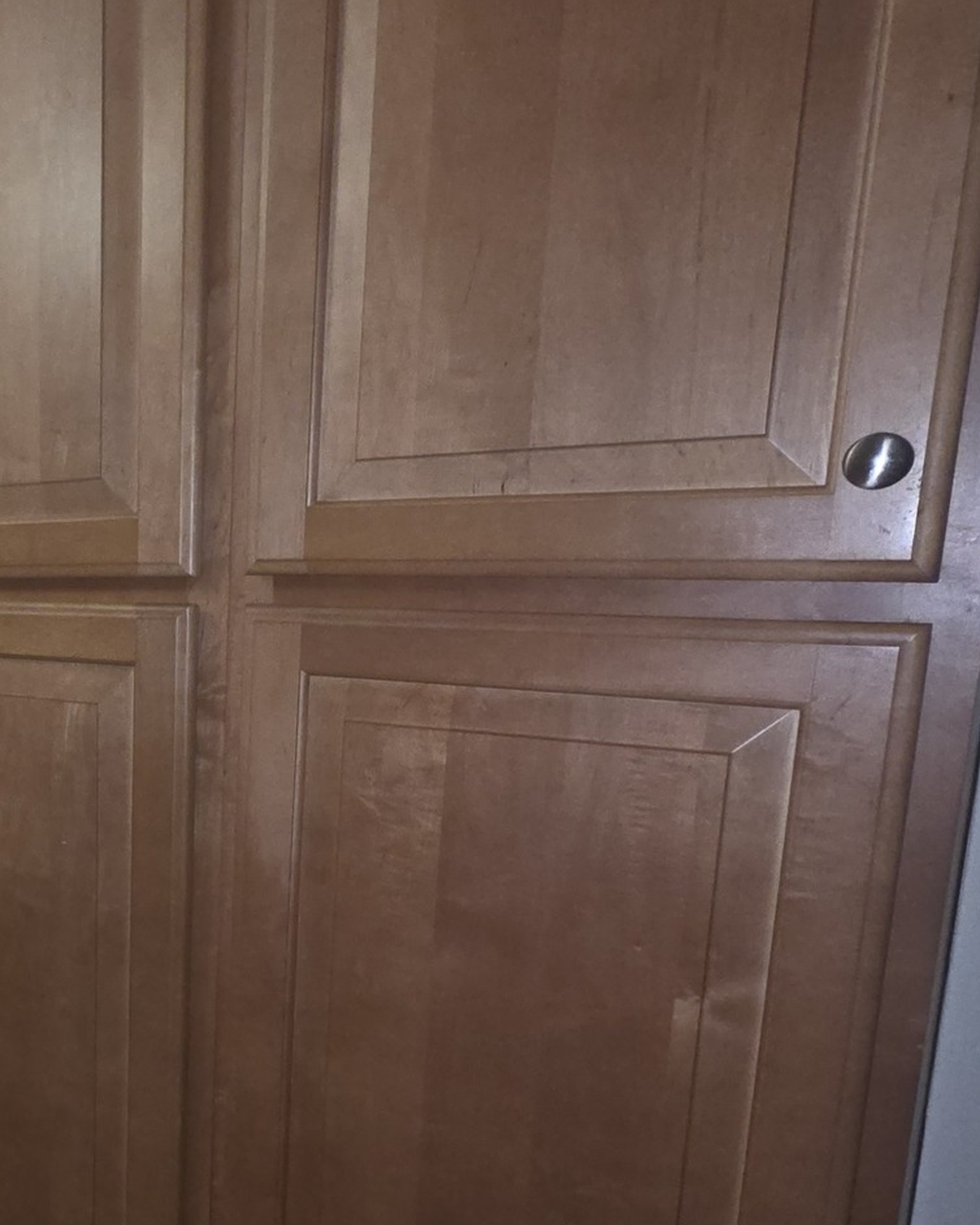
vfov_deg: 56.5
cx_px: -125
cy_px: 763
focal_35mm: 31
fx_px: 1124
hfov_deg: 38.2
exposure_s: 1/60
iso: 200
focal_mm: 2.2
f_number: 1.9
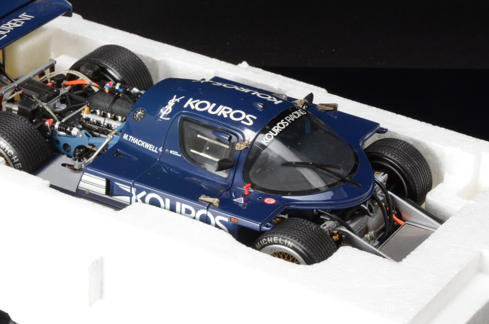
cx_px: 157
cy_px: 133
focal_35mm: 141
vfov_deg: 9.7
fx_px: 1911
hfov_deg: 14.5
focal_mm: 62
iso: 1000
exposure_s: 1/5
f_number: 18
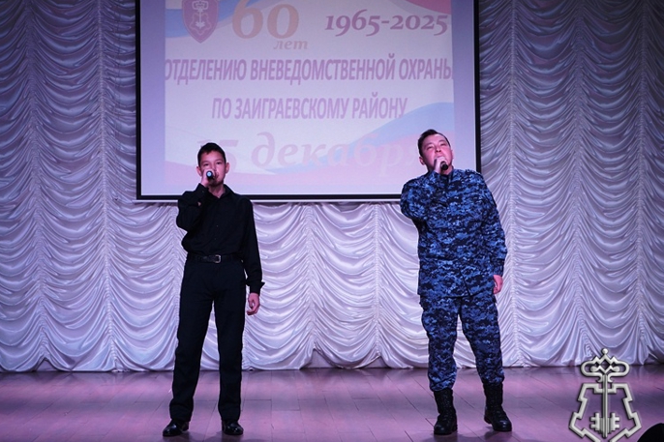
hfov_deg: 28.6
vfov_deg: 19.3
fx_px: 1301
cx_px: 303
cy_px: 221
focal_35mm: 71
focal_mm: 43
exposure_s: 1/160
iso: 500
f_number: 5
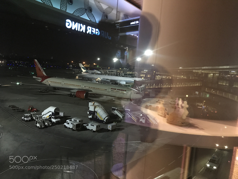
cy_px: 90
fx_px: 193
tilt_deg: -7.0
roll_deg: -5.0
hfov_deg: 63.4
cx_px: 119
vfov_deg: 49.7
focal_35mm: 28
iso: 100
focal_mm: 3.99
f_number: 1.8
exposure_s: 1/5
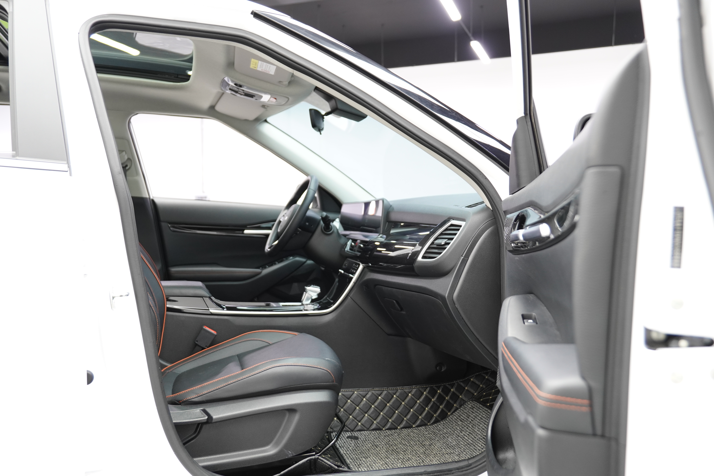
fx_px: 595
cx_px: 357
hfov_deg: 61.9
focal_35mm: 30
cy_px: 238
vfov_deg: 43.6
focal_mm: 20
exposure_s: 1/60
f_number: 2.8
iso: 640
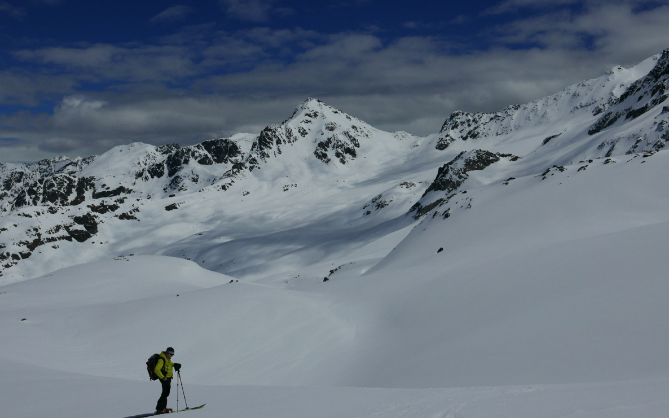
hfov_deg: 55.3
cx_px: 335
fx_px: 638
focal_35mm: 35
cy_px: 225
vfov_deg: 36.3
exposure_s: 1/8000
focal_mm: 15.4
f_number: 5.6
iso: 200
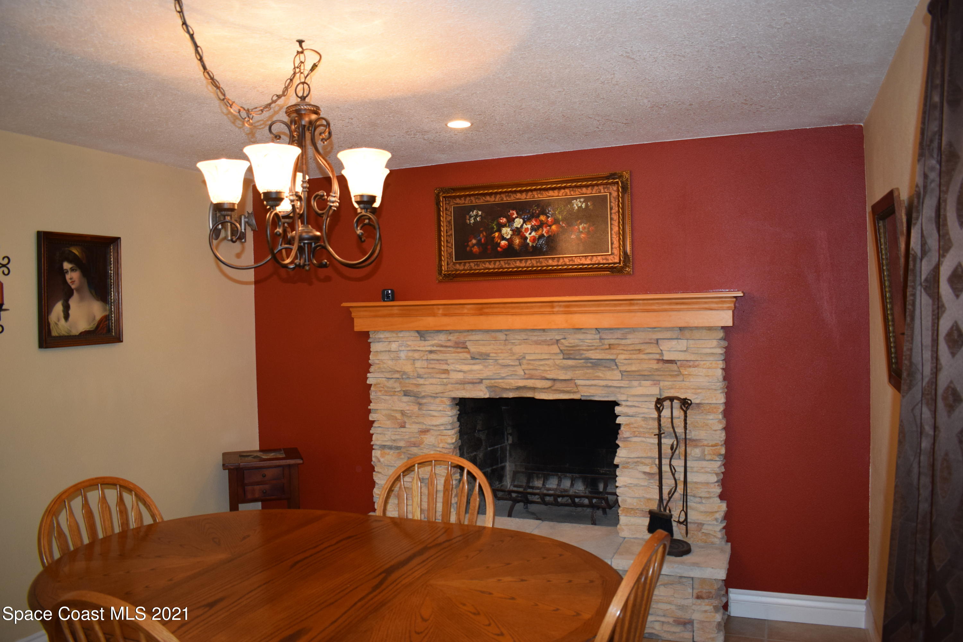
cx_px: 482
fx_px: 722
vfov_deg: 47.9
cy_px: 321
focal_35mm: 27
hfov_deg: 67.4
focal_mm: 18
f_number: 4.5
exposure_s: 1/80
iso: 800
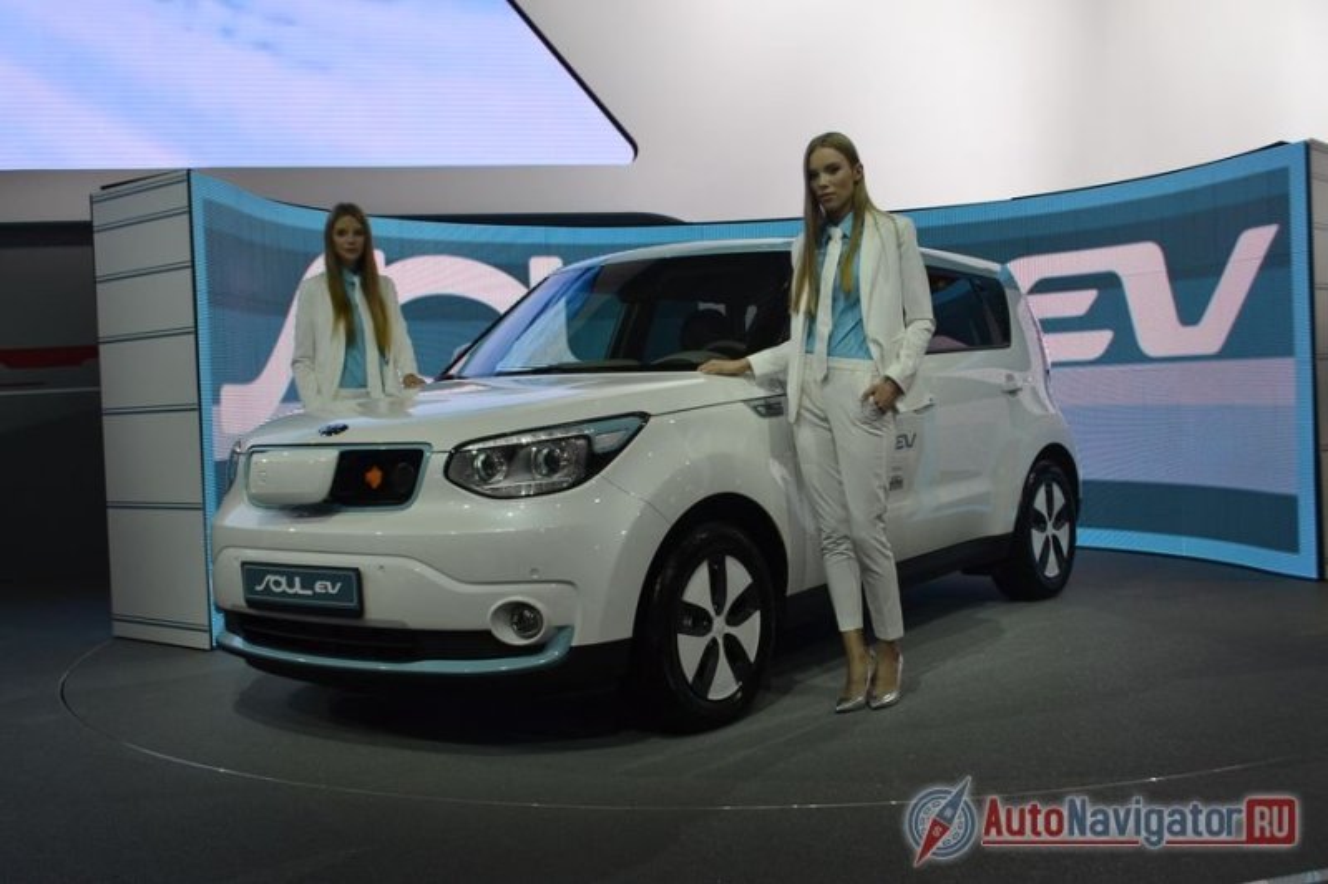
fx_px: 1328
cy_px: 442
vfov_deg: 36.9
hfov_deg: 53.1
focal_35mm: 36
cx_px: 664
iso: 360
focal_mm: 24
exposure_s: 1/125
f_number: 5.6
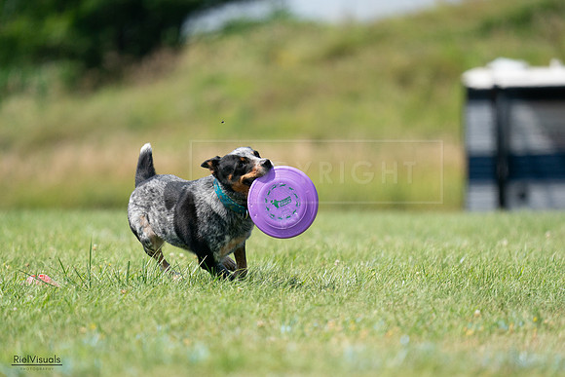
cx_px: 282
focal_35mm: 485
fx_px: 7613
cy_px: 188
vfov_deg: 2.8
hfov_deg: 4.3
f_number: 6.3
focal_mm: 485
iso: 1250
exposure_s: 1/4000
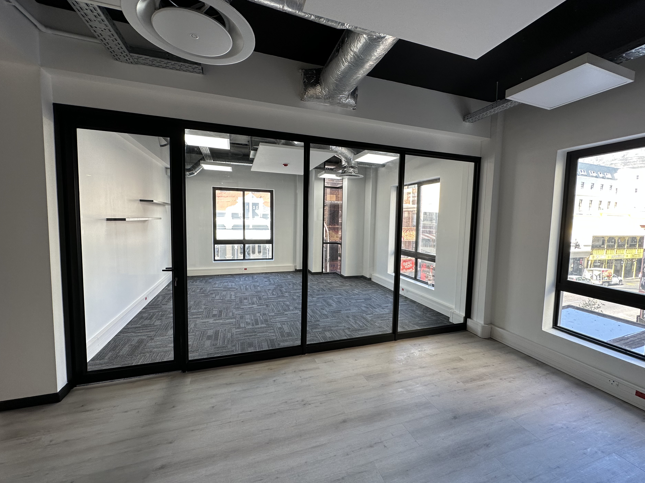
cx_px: 335
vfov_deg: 81.7
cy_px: 241
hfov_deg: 98.1
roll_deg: -0.8
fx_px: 279
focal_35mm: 15
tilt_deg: -4.2
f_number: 2.2
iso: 50
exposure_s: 1/99
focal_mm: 2.22
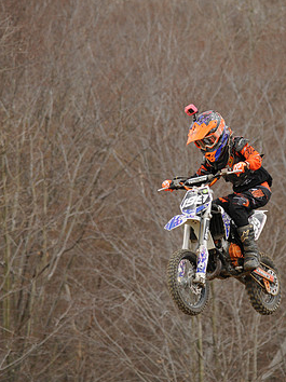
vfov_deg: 6.2
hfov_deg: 4.7
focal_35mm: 319
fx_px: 3516
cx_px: 215
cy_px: 188
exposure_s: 1/800
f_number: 4.8
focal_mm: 135
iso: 400
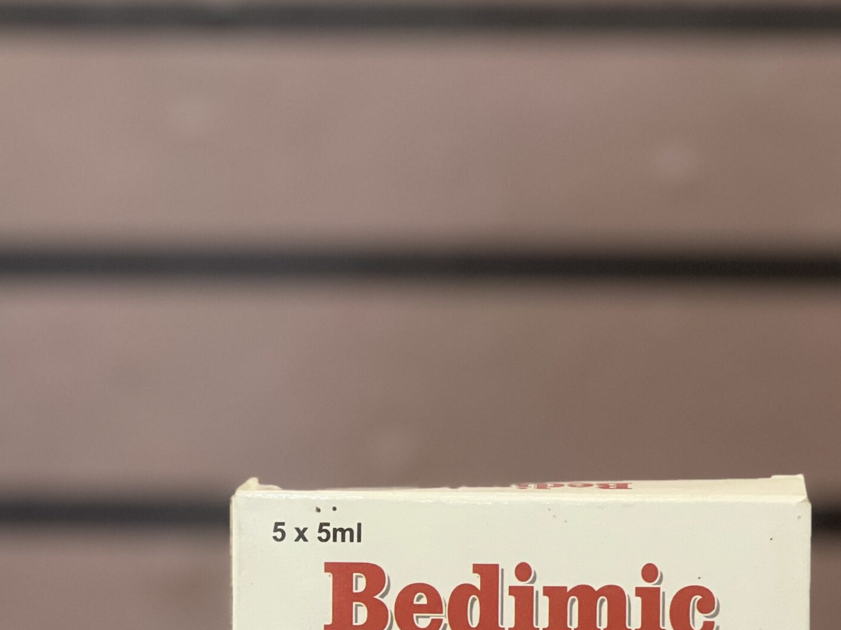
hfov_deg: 14.1
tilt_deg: -1.0
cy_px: 495
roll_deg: +0.0
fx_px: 3401
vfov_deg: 10.6
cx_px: 515
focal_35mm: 140
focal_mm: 9
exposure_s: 1/33
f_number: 2.8
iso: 250
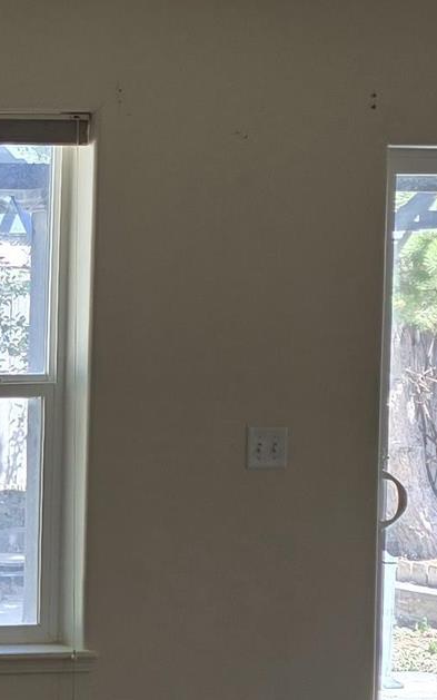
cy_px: 543
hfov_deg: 9.8
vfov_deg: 17.4
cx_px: -578
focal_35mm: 119
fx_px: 2268
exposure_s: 1/180
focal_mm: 6.3
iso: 40
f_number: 1.7
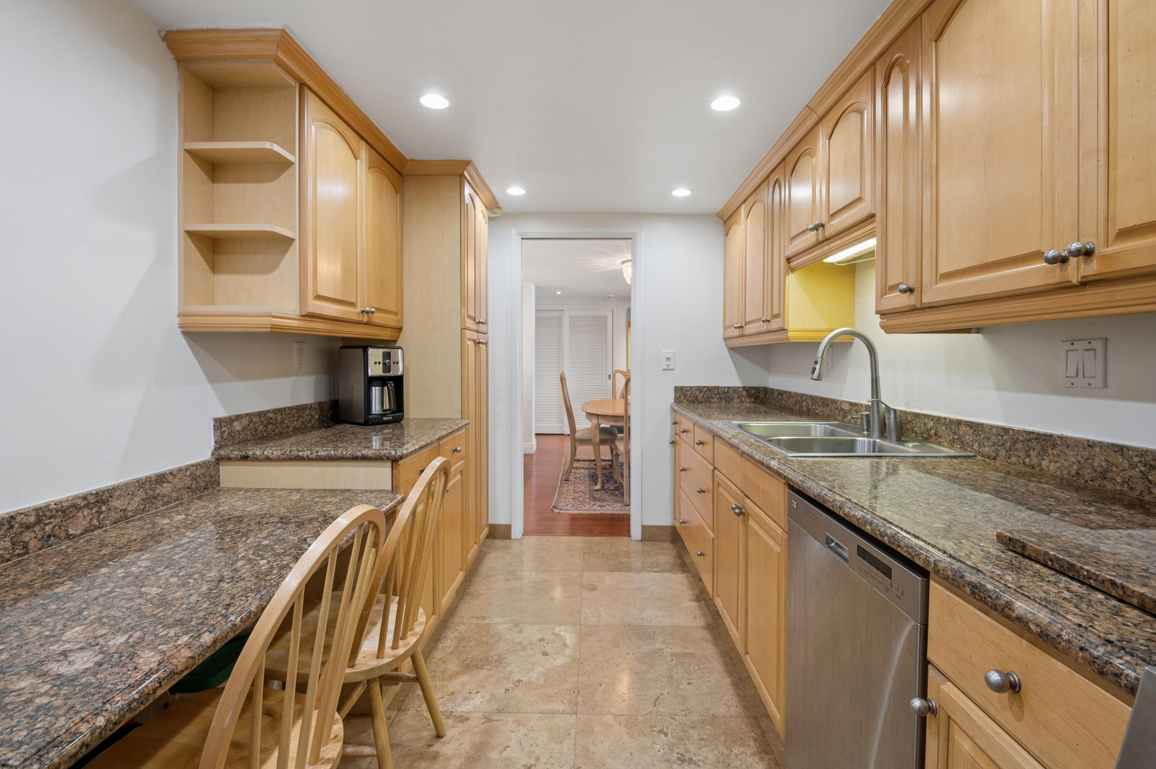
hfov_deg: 96.8
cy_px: 384
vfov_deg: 73.7
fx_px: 513
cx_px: 578
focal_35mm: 16
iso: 250
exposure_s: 1/10
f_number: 8
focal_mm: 16
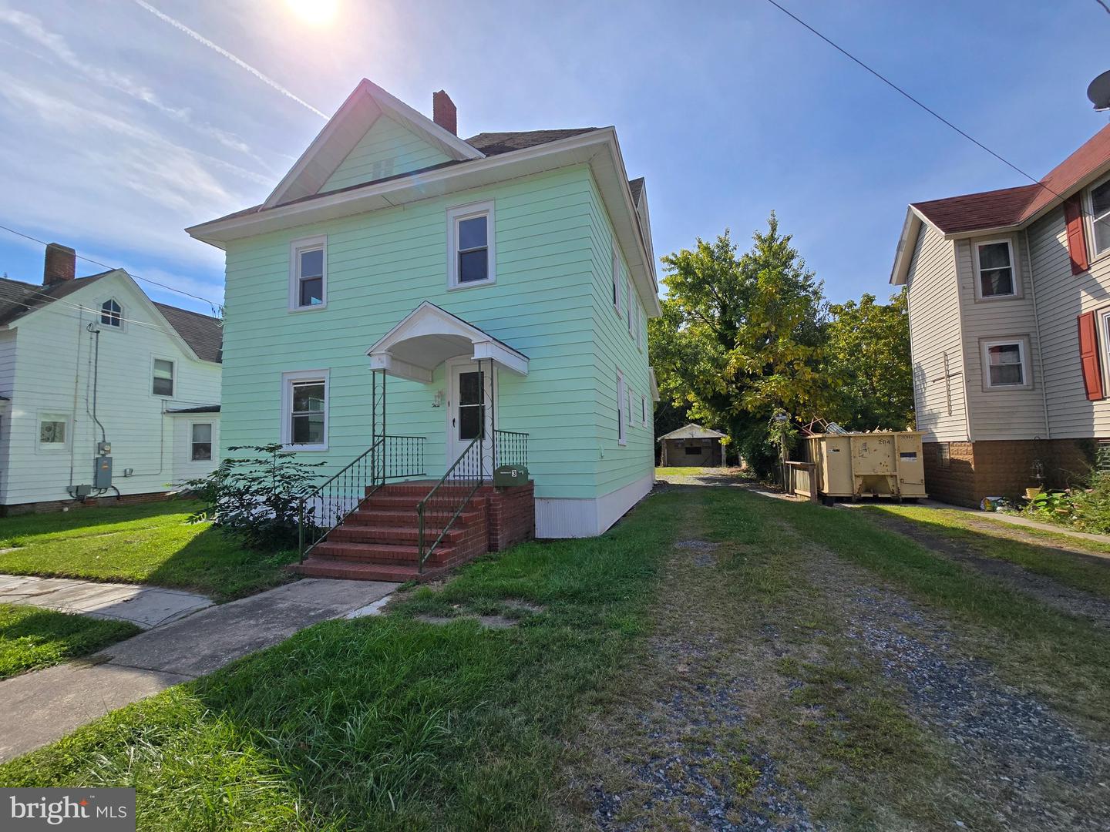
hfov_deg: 106.2
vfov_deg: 89.9
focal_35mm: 13
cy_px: 416
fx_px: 417
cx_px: 555
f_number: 2.2
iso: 50
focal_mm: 2.2
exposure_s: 1/3203
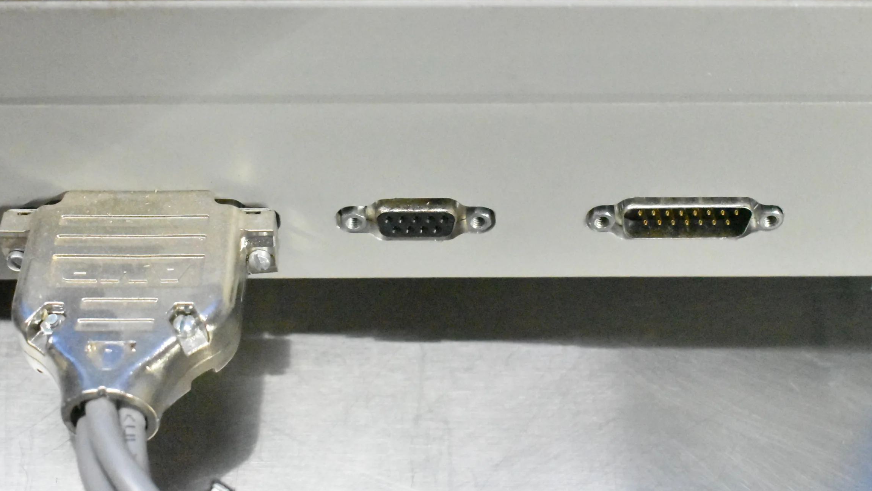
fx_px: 1457
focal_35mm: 63
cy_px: 229
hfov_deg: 33.3
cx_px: 446
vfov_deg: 19.1
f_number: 8
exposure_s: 1/320
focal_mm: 36
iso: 25600
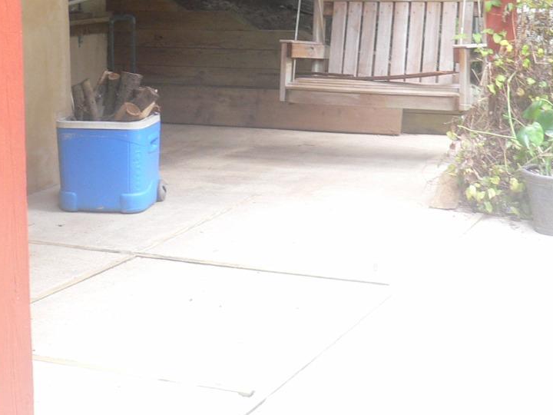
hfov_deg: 27.8
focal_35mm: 70
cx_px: 262
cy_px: 33
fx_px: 1118
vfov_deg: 20.5
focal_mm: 5.8
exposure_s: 1/40
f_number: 2.8
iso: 100
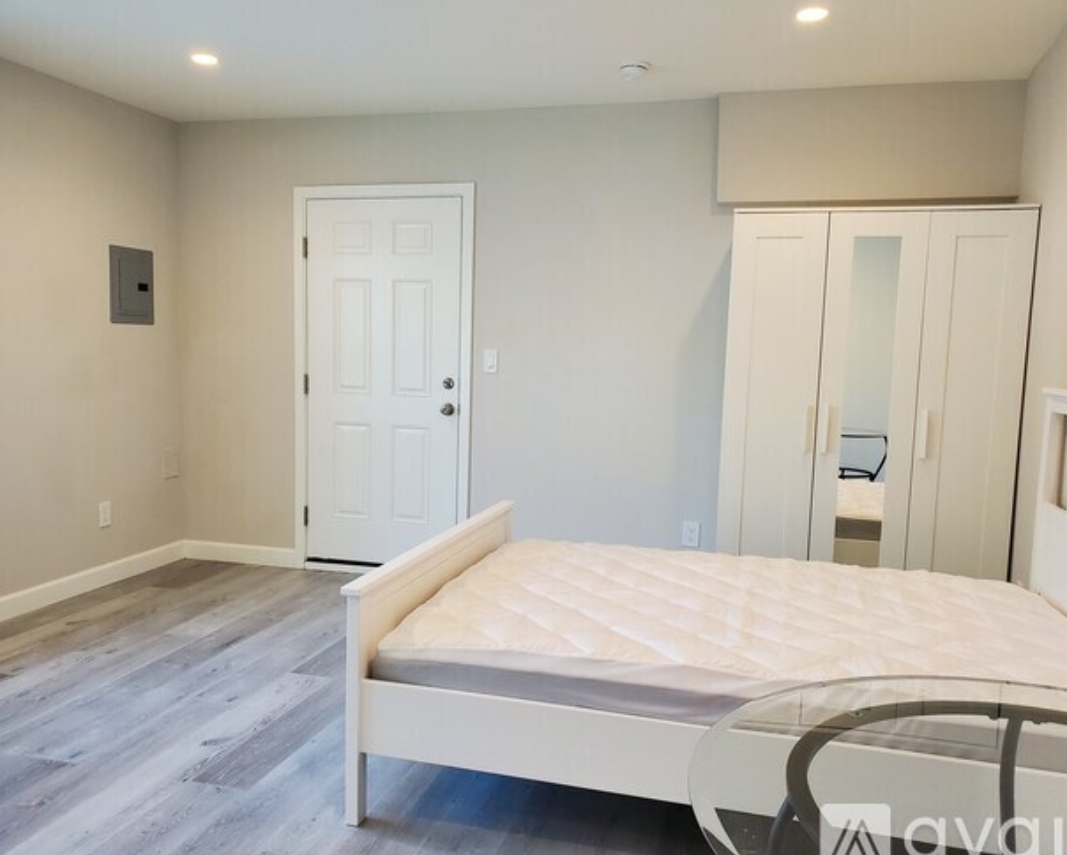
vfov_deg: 51.6
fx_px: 885
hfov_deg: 62.2
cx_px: 517
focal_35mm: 28
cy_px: 433
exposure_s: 1/120
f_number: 2.4
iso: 250
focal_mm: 4.3
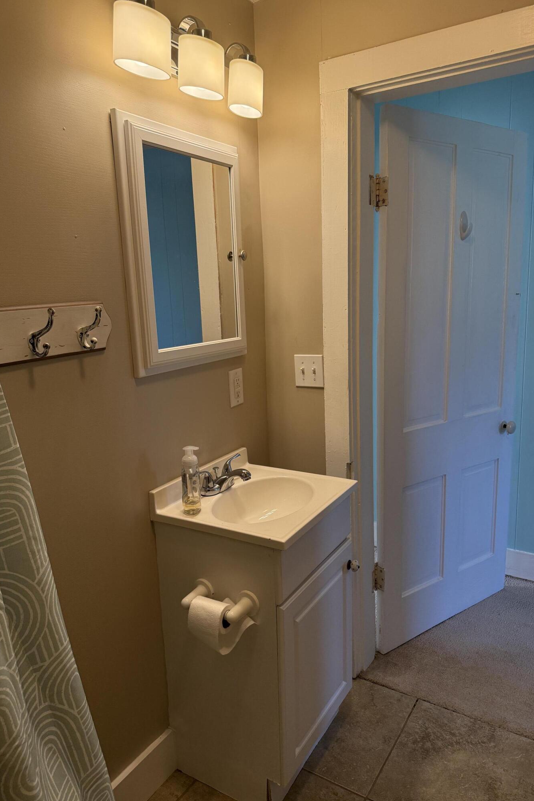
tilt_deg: -11.3
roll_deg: +2.2
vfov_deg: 71.5
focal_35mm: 25
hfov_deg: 51.3
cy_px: 401
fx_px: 556
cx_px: 265
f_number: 1.78
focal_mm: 6.76
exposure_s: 1/187
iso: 200
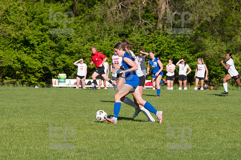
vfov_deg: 5.9
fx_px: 1552
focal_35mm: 232
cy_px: 80
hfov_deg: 8.9
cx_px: 120
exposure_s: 1/1600
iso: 250
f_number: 5.6
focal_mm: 155
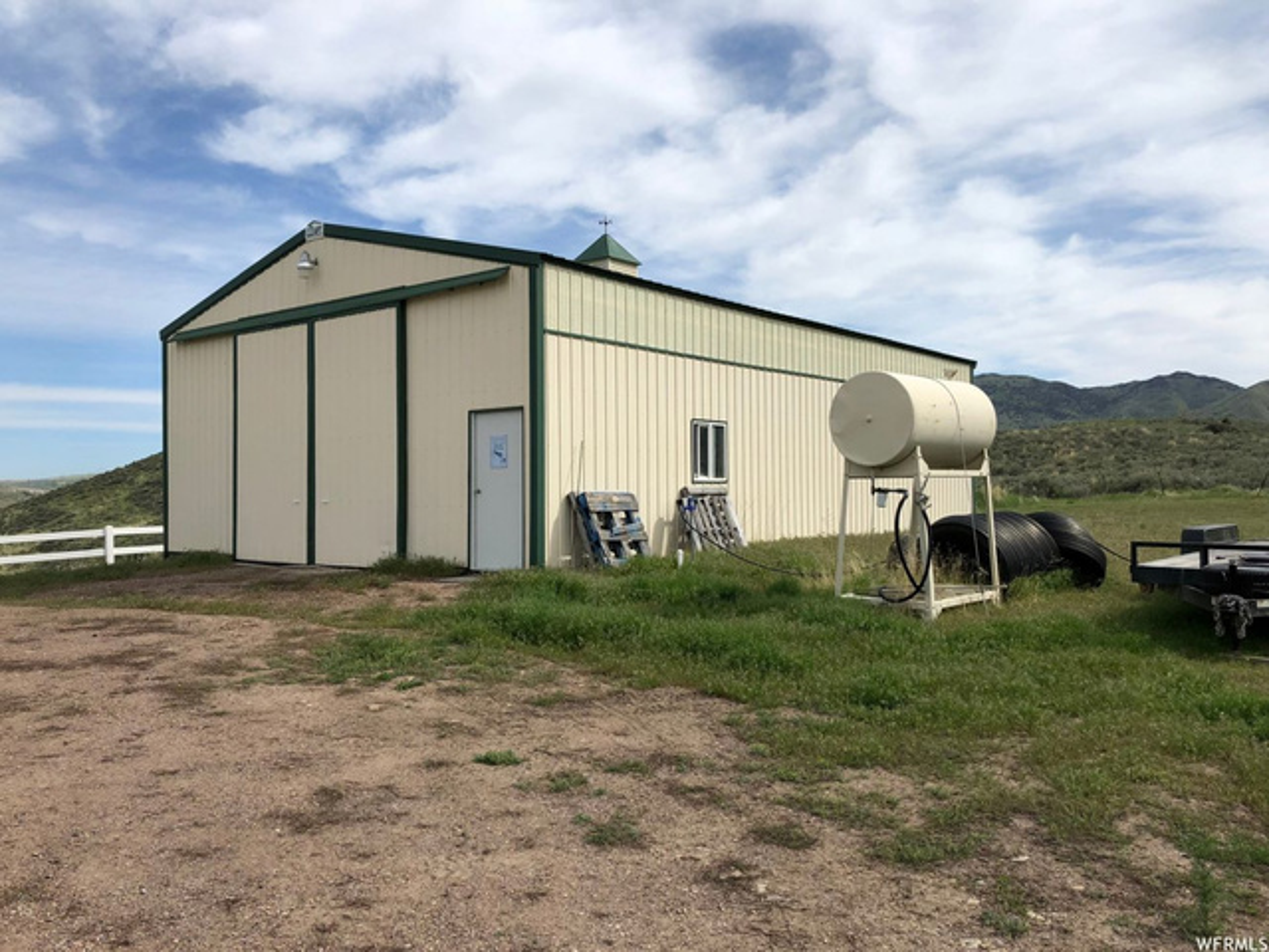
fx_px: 1026
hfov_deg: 63.4
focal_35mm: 28
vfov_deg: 49.7
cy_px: 476
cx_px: 634
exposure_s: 1/3003
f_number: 1.8
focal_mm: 4
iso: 20
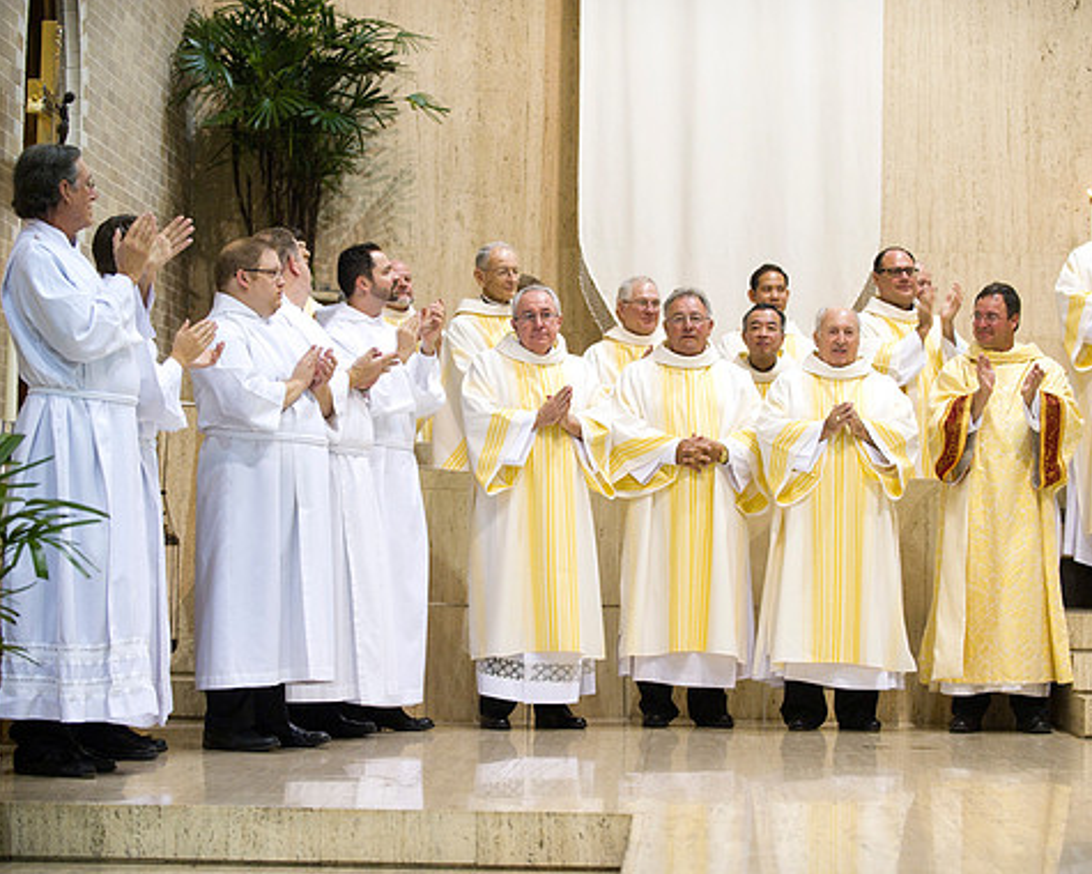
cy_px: 439
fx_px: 3329
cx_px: 586
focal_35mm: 103
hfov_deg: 18.6
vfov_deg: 15.0
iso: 2000
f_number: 2.8
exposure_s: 1/160
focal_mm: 90
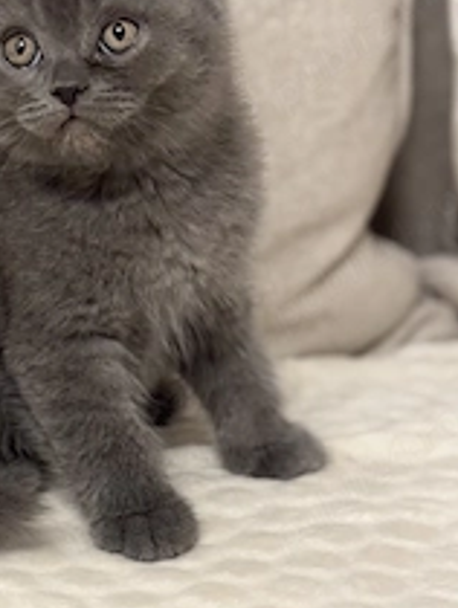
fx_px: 1743
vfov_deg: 19.8
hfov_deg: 14.8
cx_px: 61
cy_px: 307
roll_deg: +2.1
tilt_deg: -15.0
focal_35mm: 99
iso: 250
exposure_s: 1/33
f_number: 1.6
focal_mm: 5.96
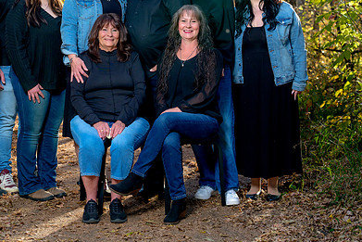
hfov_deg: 24.3
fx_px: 835
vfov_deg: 16.4
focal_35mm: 83
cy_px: 74
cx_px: 113
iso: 640
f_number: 4
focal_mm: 56
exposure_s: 1/160
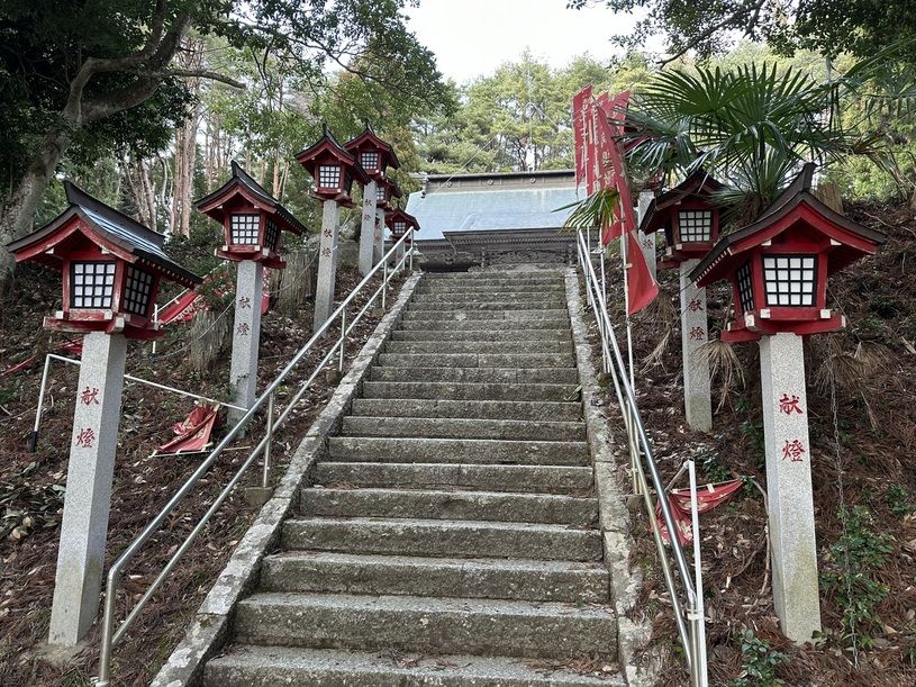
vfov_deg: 56.8
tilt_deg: +9.2
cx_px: 458
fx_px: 635
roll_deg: -1.2
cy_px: 344
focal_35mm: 24
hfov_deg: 71.6
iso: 125
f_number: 1.78
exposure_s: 1/121
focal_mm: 6.86
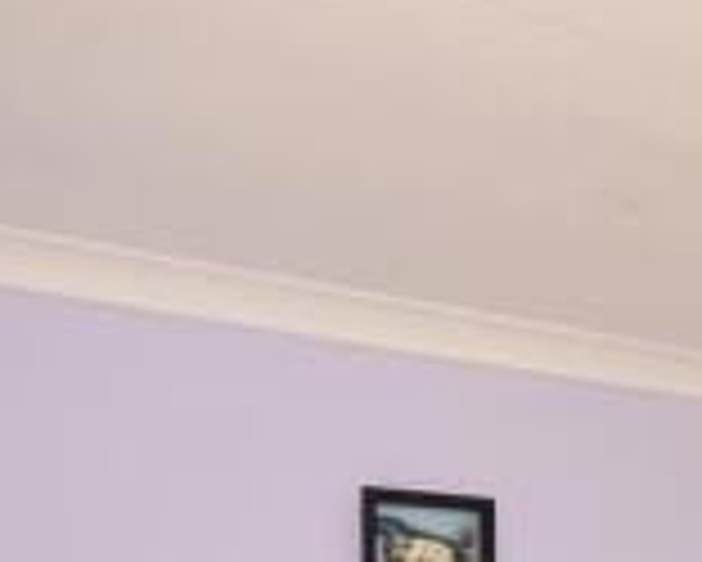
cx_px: 639
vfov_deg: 22.1
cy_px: 805
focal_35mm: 59
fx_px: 1227
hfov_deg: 30.5
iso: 200
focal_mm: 10
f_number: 6.3
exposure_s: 1/160
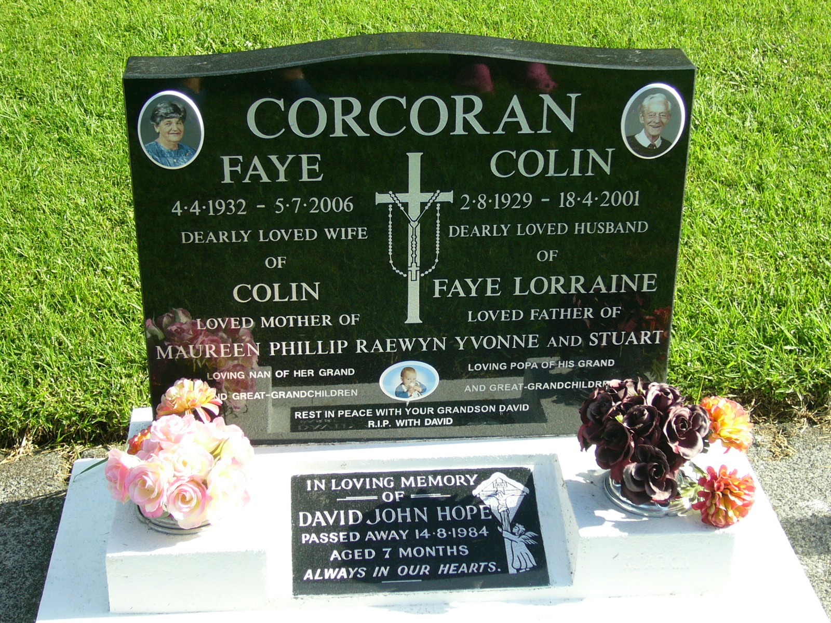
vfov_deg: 24.4
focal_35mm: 60
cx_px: 416
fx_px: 1440
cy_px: 312
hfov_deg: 32.2
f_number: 3.7
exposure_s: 1/250
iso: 50
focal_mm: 10
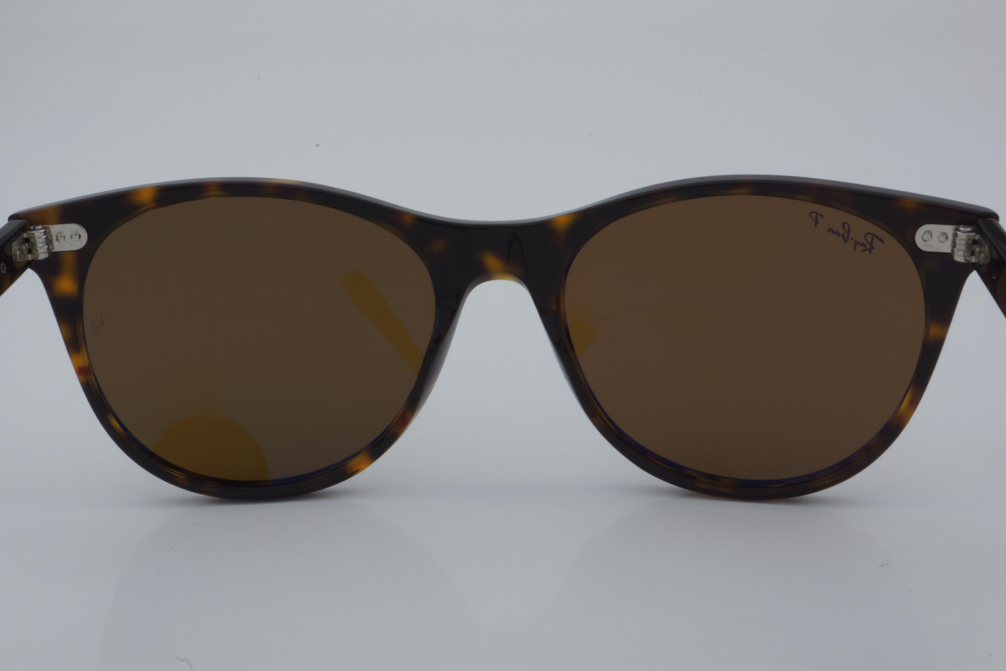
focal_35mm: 60
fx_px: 1677
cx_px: 503
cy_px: 336
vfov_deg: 22.6
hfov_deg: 33.4
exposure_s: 1/4
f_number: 32
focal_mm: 40
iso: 100
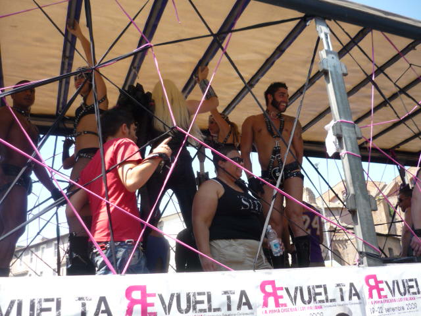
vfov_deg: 42.9
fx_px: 401
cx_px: 210
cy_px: 158
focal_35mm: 33
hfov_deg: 55.4
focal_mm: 5.5
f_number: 2.8
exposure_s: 1/320
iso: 100
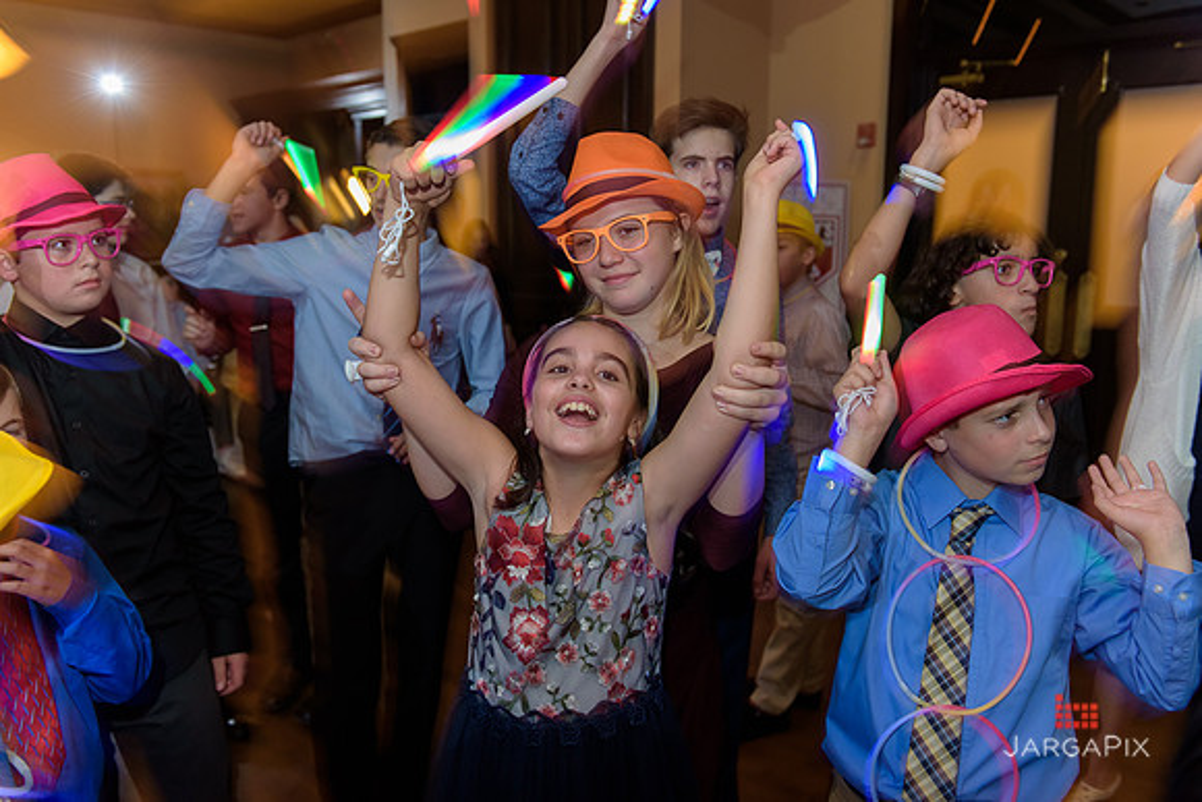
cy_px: 401
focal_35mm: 32
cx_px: 601
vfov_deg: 41.1
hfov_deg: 58.7
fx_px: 1069
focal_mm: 32
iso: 1600
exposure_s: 1/25
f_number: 3.2
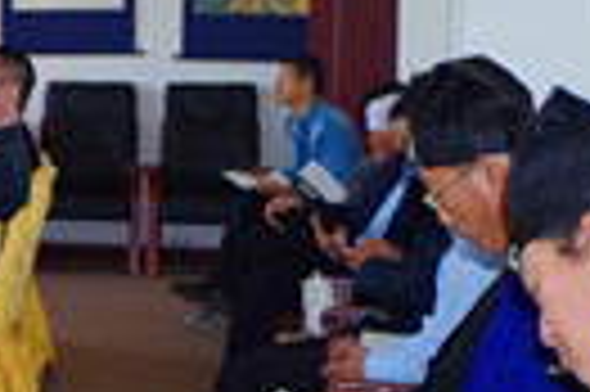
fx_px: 2210
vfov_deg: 10.1
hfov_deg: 13.6
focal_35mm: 135
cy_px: 113
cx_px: -482
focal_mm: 23.13
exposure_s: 1/80
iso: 400
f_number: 4
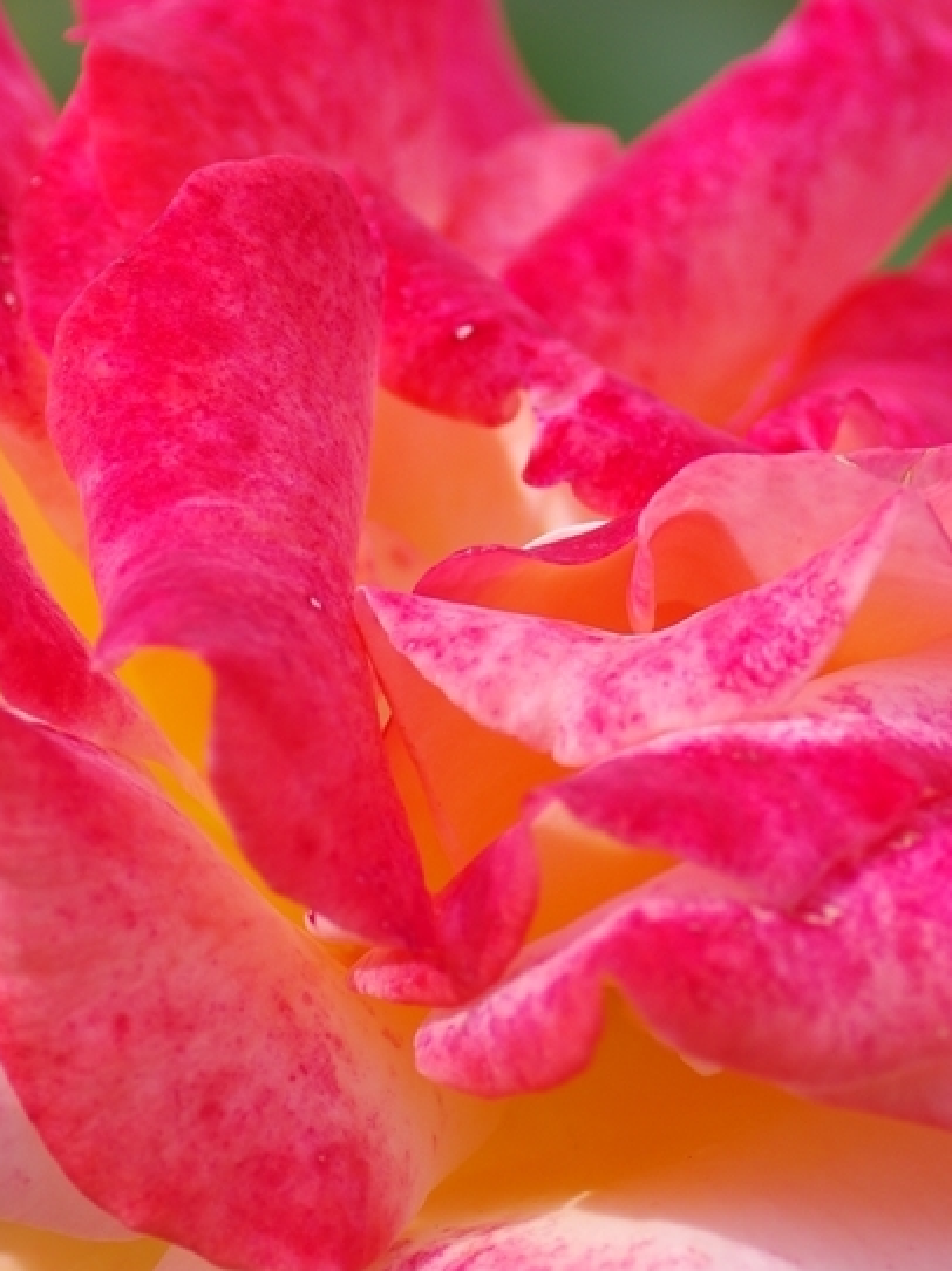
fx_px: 14055
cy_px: 816
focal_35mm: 383
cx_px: 506
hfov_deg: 3.9
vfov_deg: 5.2
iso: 100
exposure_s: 1/320
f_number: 5
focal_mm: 90
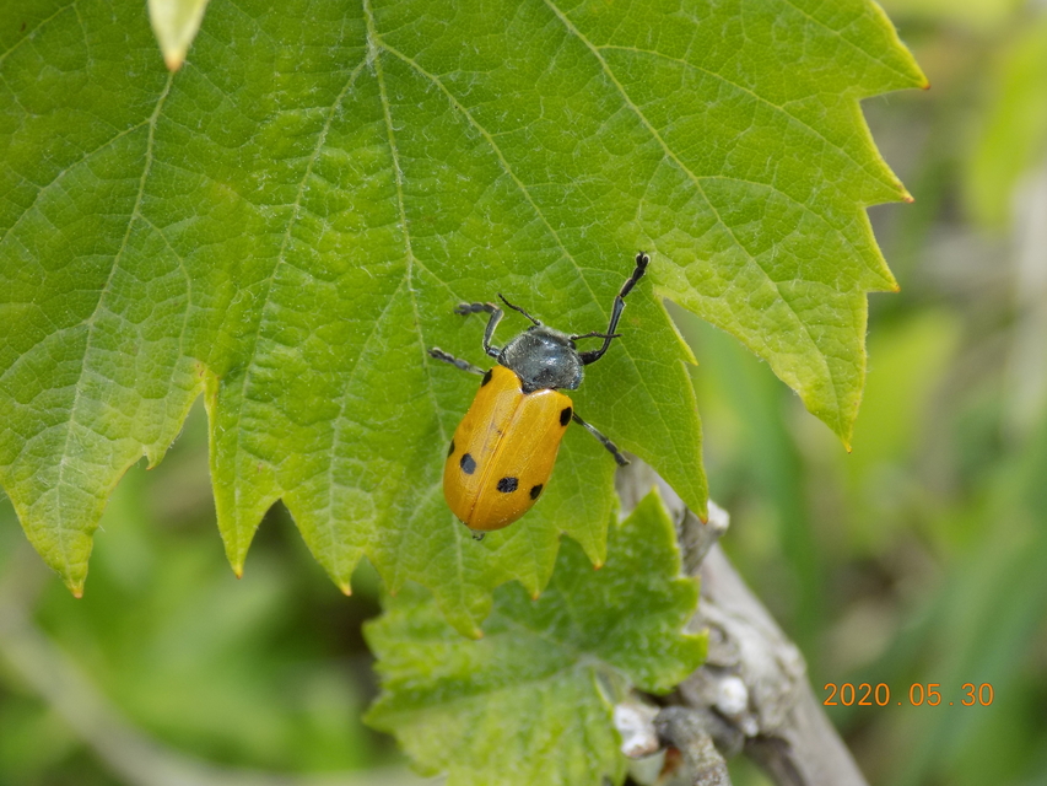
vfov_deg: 12.6
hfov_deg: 16.7
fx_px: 3570
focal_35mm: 118
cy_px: 393
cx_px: 524
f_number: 4.8
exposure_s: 1/160
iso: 80
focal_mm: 20.9
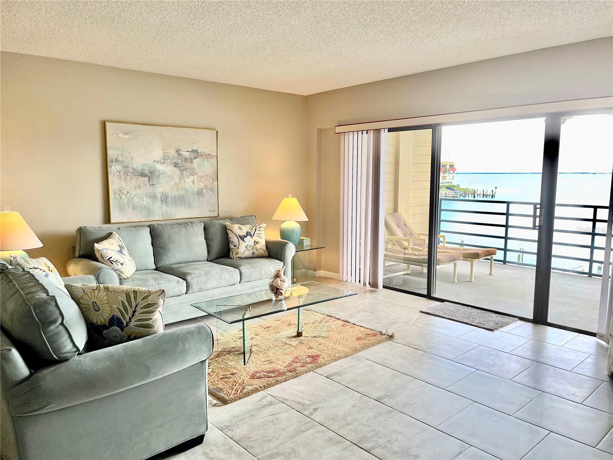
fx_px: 460
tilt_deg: -6.8
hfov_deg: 67.3
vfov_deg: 53.1
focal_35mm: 26
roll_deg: -0.6
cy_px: 230
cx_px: 306
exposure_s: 1/173
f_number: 1.6
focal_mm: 5.1
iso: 50
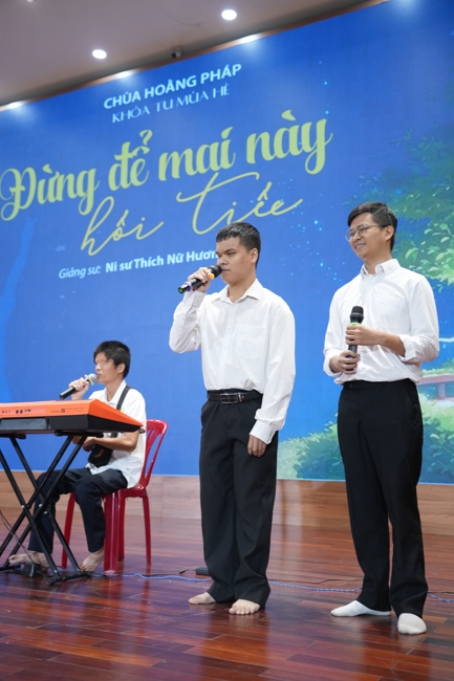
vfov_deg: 50.7
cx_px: 227
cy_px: 340
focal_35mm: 38
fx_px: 719
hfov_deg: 35.0
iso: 1600
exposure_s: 1/80
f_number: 2.8
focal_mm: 38
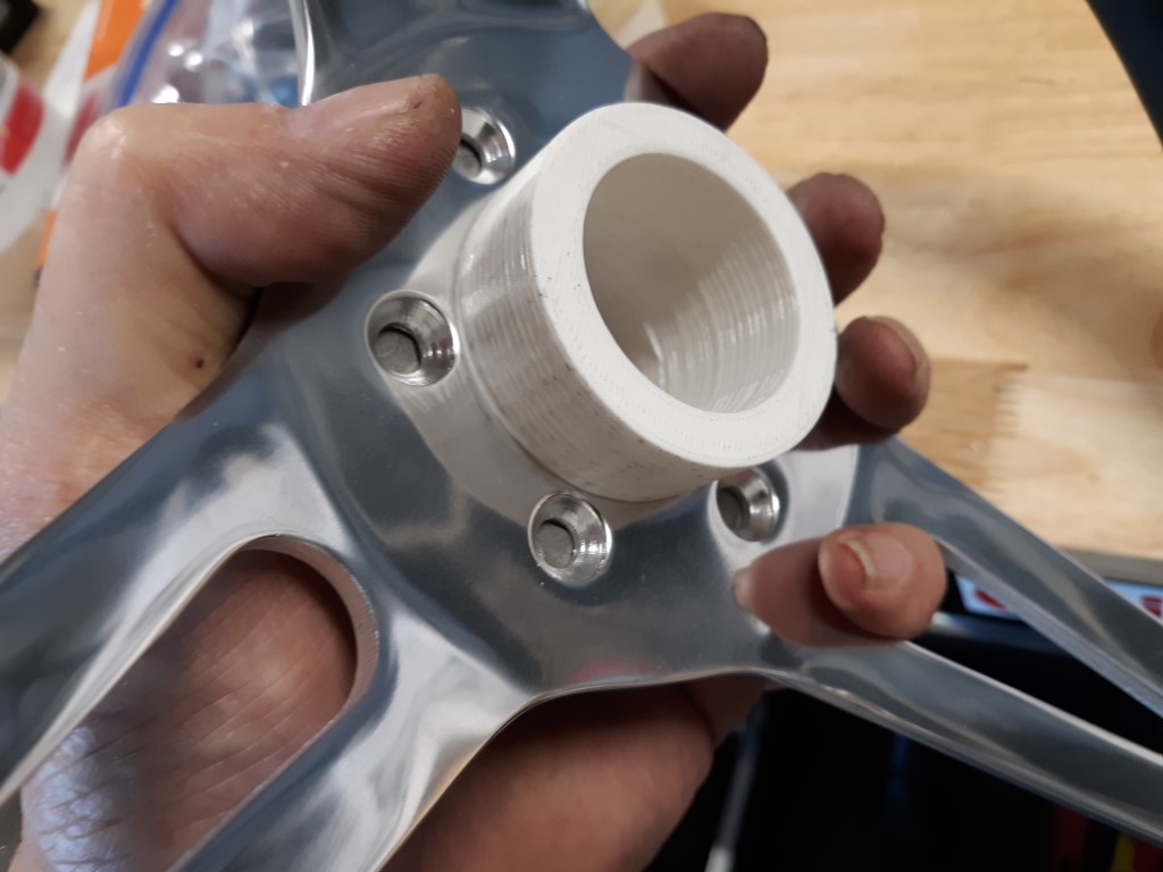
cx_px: 582
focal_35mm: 28
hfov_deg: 63.4
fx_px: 941
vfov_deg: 49.7
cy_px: 436
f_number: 1.7
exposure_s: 1/40
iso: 80
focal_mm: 3.7
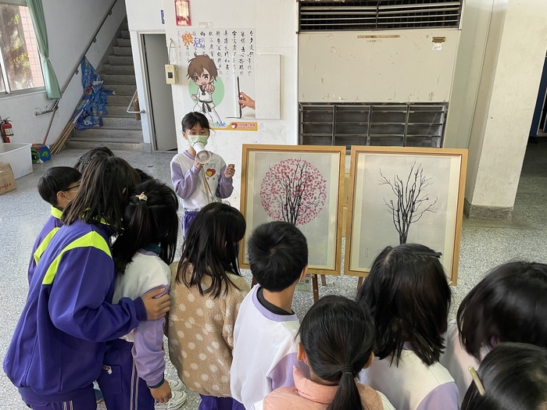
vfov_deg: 53.1
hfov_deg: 67.3
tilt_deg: -22.1
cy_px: 205
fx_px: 411
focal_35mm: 26
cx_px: 274
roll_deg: +0.8
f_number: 1.6
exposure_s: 1/60
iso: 80
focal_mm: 4.2
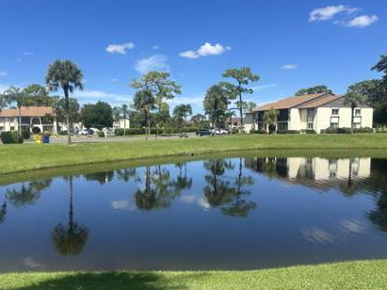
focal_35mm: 28
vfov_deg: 49.7
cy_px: 158
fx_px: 313
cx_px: 163
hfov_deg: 63.1
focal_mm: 6.86
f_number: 1.78
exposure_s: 1/4762
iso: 80
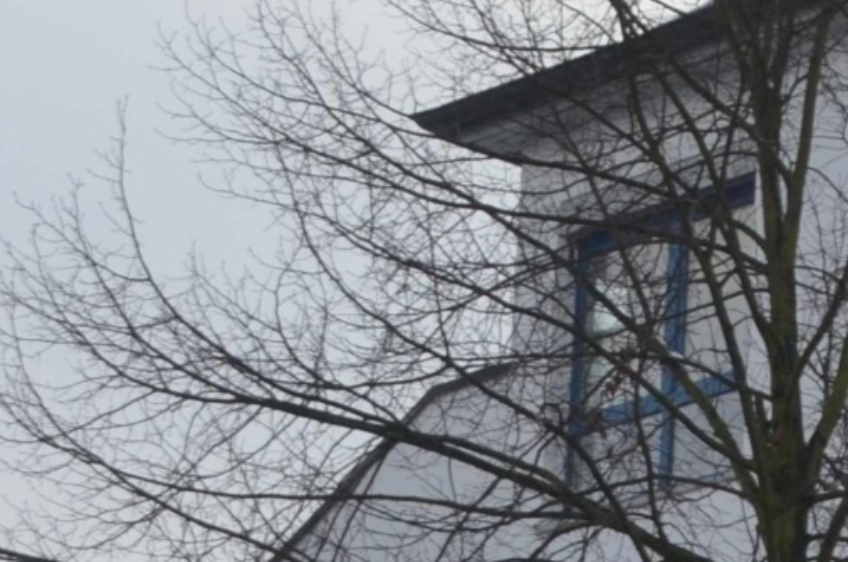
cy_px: 882
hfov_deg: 8.2
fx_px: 5539
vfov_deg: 5.7
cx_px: 1862
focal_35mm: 236
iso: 160
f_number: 8
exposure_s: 1/250
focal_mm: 31
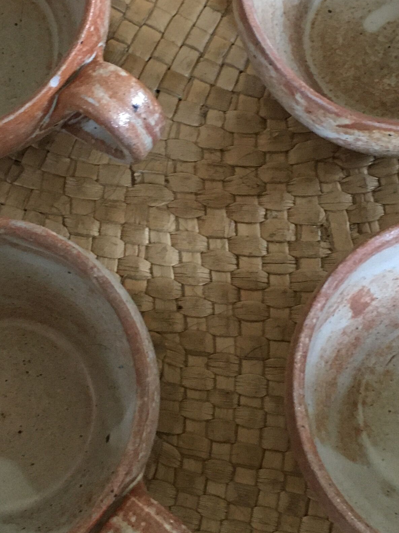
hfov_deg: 19.9
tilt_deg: -75.2
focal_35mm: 74
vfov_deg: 26.3
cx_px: 224
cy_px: 245
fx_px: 1137
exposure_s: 1/20
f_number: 2.2
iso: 200
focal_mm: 4.15
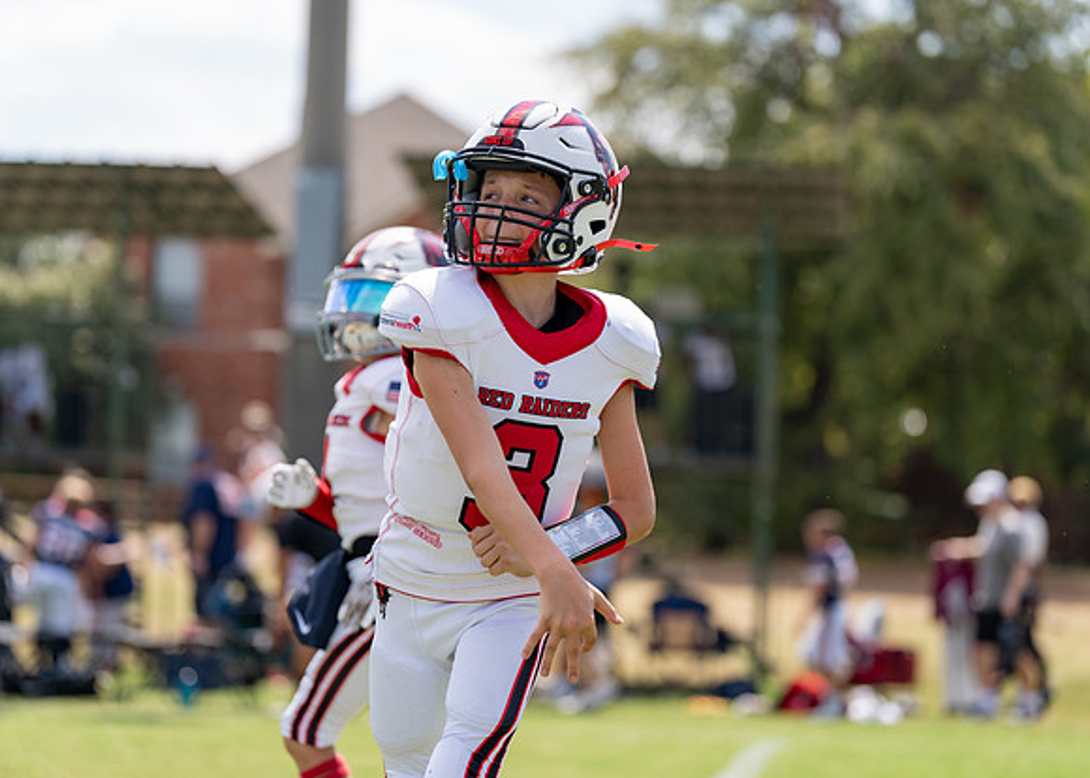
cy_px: 389
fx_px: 4350
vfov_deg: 10.2
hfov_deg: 14.3
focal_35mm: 141
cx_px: 545
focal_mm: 133
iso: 200
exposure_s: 1/2000
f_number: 2.8
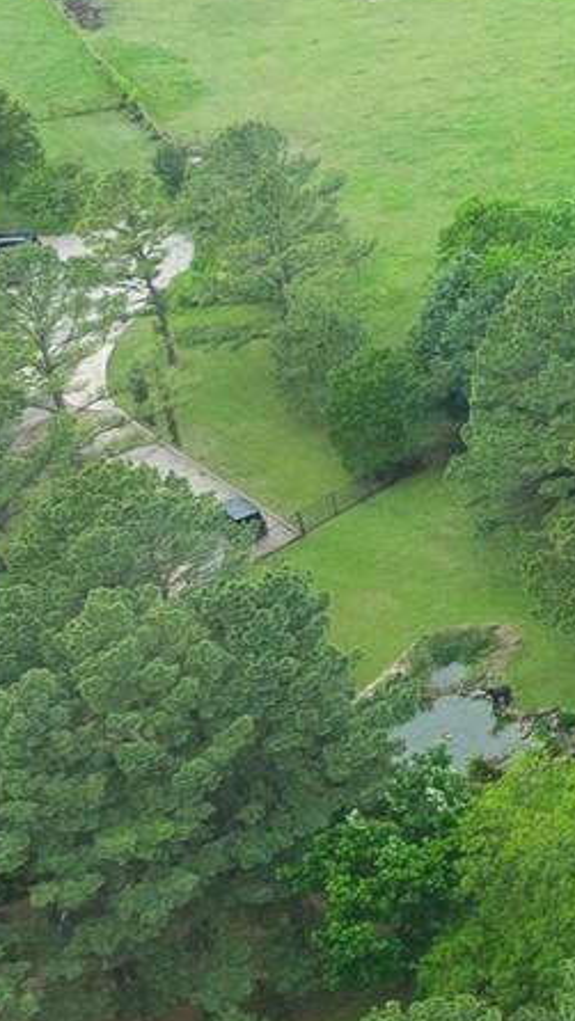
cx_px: 1990
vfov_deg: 17.5
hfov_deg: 8.0
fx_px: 3251
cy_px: 37
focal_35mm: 120
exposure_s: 1/100
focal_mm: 12.29
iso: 100
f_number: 7.1
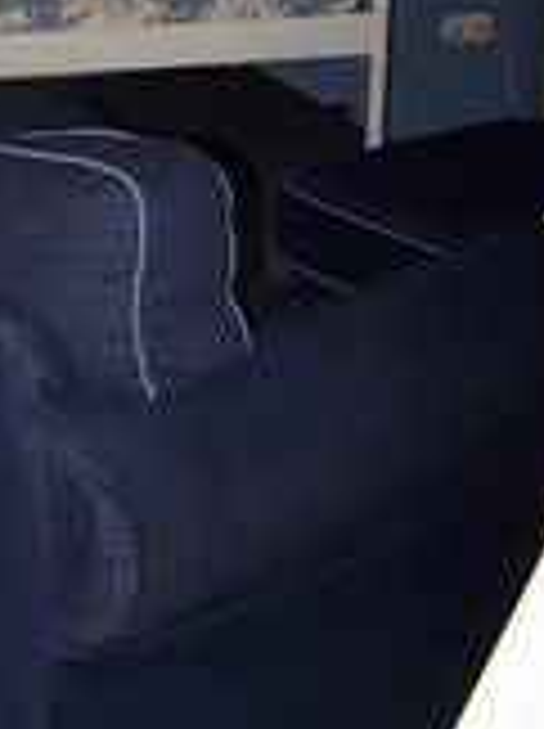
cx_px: -85
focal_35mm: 94
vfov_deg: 20.4
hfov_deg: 15.2
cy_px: 54
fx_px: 1975
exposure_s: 1/60
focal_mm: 6.3
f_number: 2.8
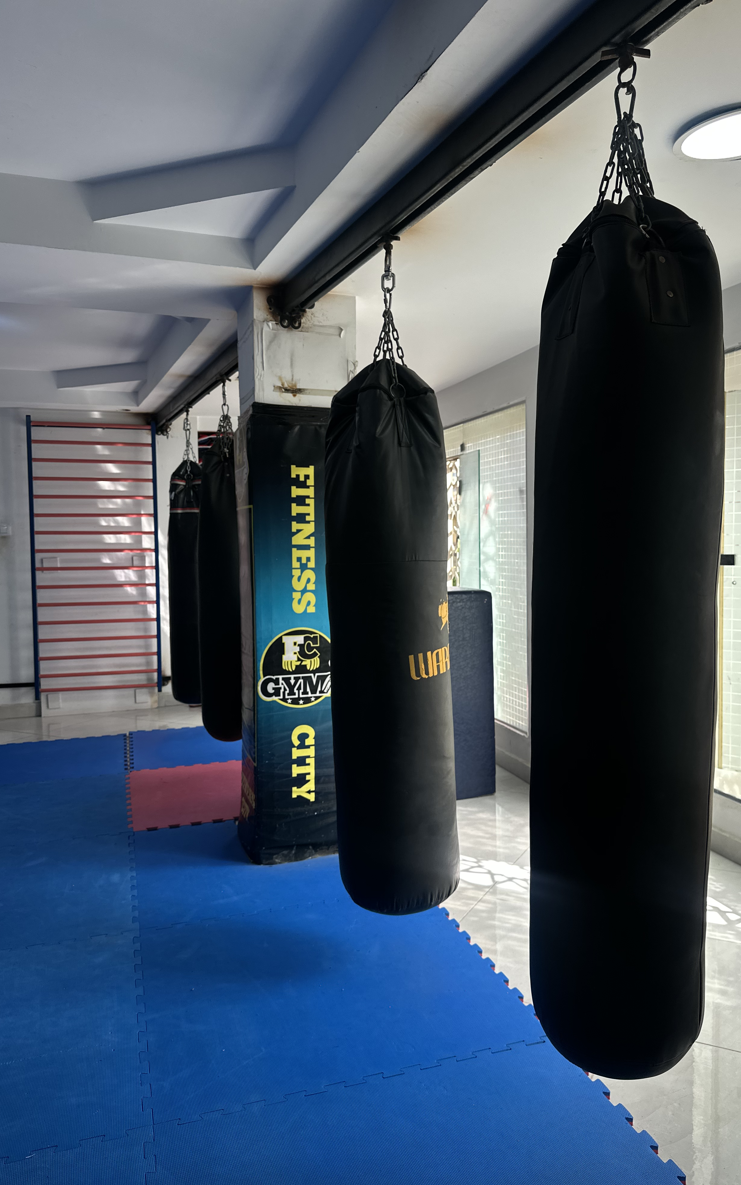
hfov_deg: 47.5
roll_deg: +0.3
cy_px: 586
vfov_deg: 70.4
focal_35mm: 26
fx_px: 840
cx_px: 412
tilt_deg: -2.2
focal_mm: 6.86
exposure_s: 1/313
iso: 80
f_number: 1.78
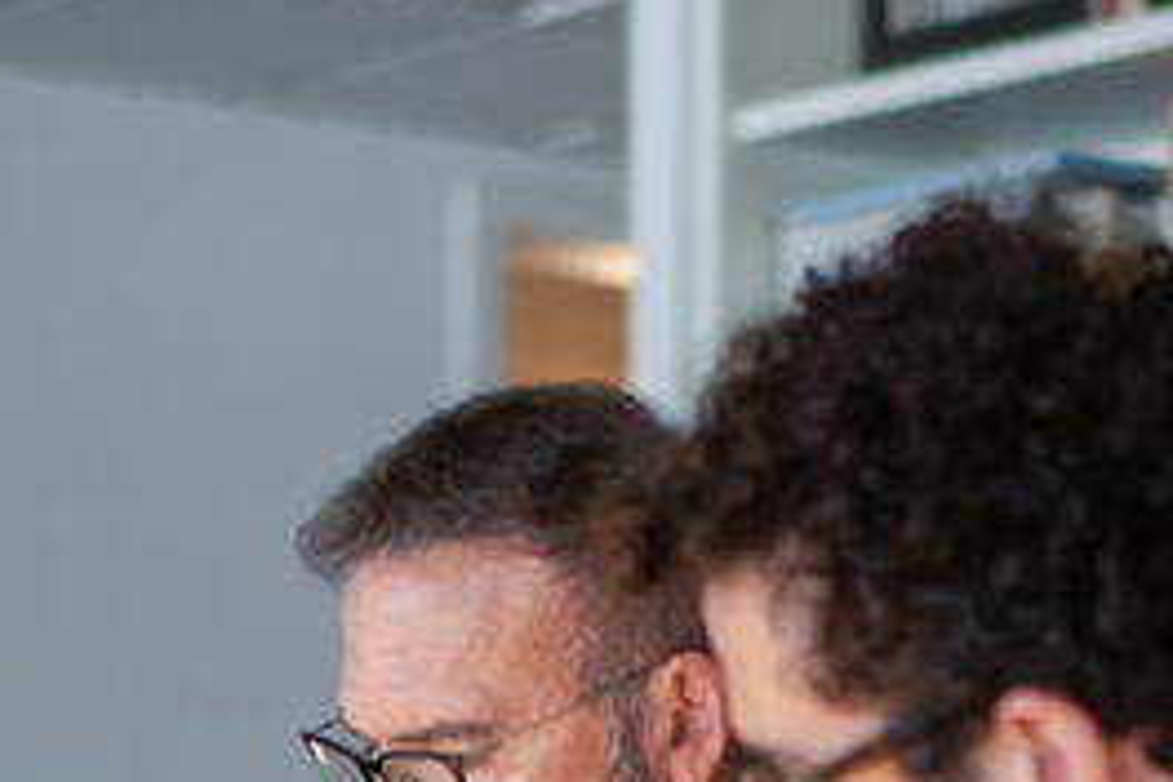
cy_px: 1009
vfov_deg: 9.9
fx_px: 4431
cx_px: 675
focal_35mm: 136
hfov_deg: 15.1
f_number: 1.4
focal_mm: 35
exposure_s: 1/60
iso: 100
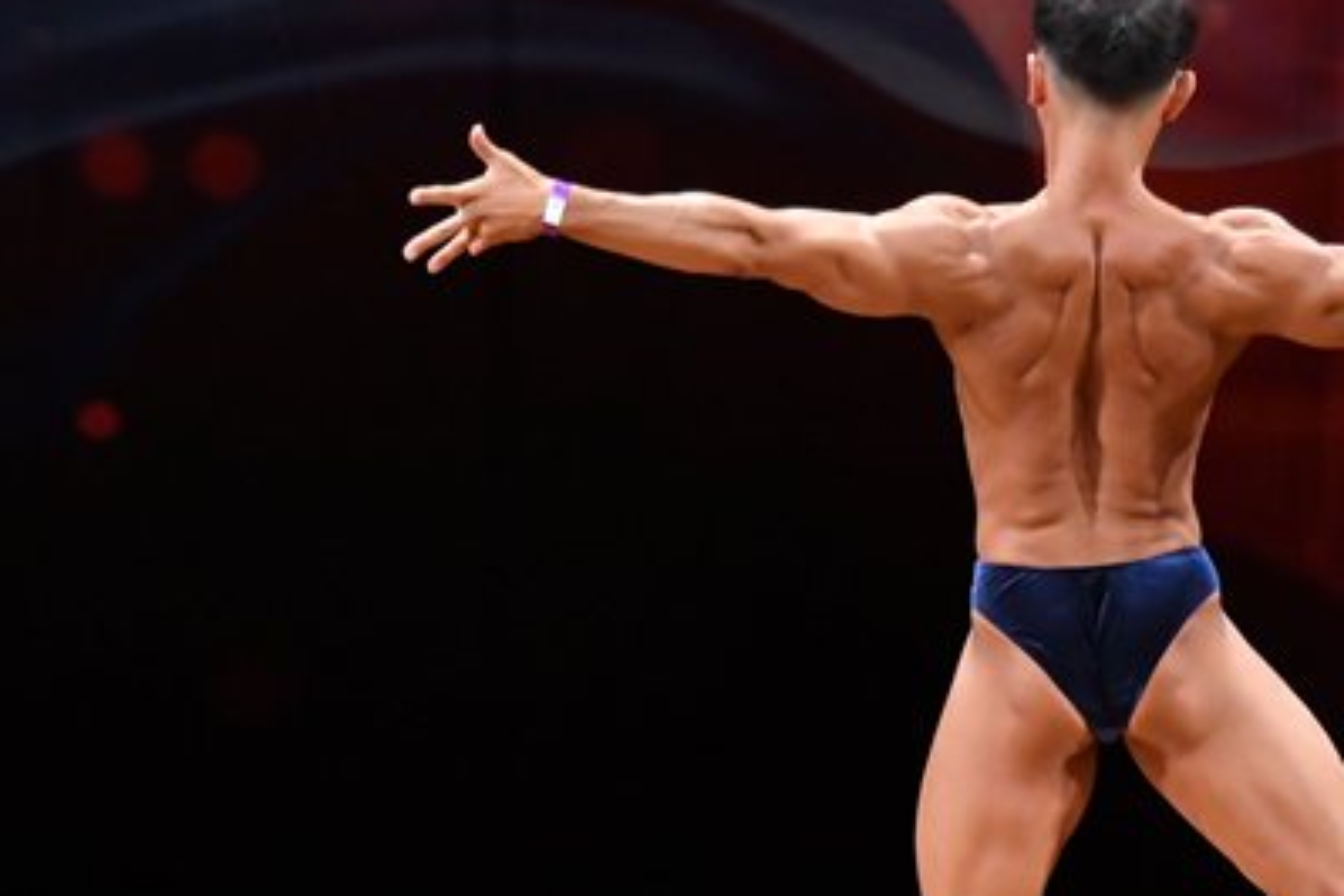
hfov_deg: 4.7
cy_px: 627
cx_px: 1140
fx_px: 16313
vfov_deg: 3.1
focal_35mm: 437
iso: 4000
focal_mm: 150
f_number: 5.6
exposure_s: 1/400
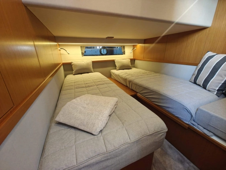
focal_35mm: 14
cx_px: 113
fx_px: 91
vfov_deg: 85.7
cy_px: 85
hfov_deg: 102.0
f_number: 2.2
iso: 320
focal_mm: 2.62
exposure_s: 1/33
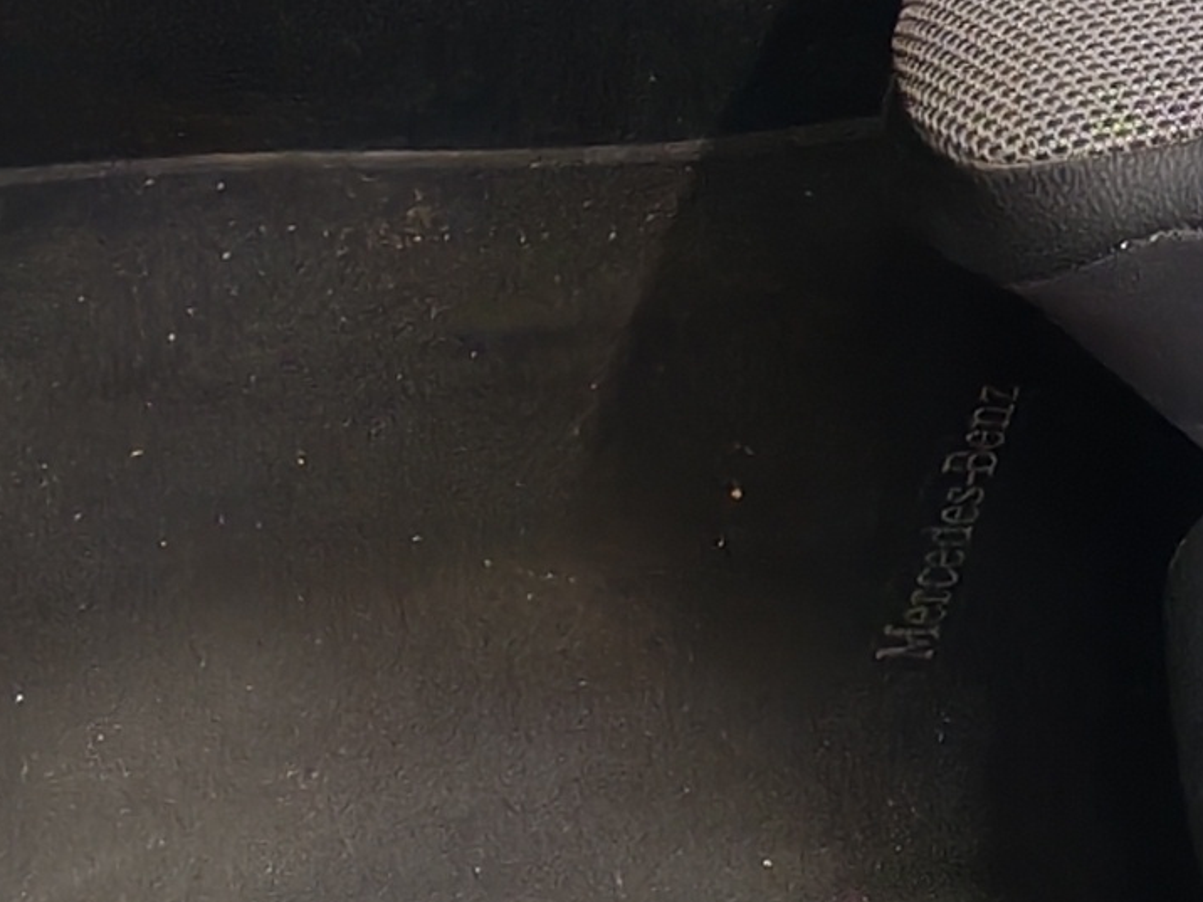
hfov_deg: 10.4
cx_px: 1872
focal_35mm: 183
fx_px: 6360
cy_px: -1196
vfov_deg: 7.6
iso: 678
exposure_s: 1/100
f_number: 1.9
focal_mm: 6.12
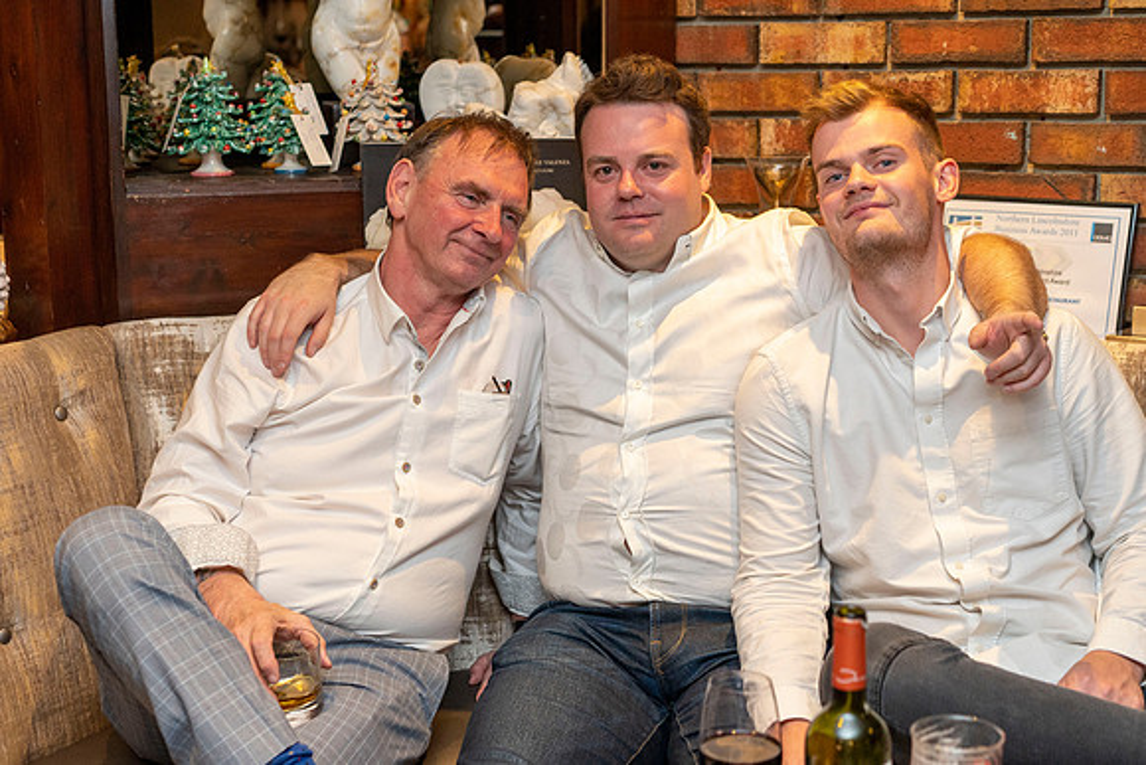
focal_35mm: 55
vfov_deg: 24.6
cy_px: 382
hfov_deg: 36.2
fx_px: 1751
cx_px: 573
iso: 3200
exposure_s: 1/160
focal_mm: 55
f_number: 4
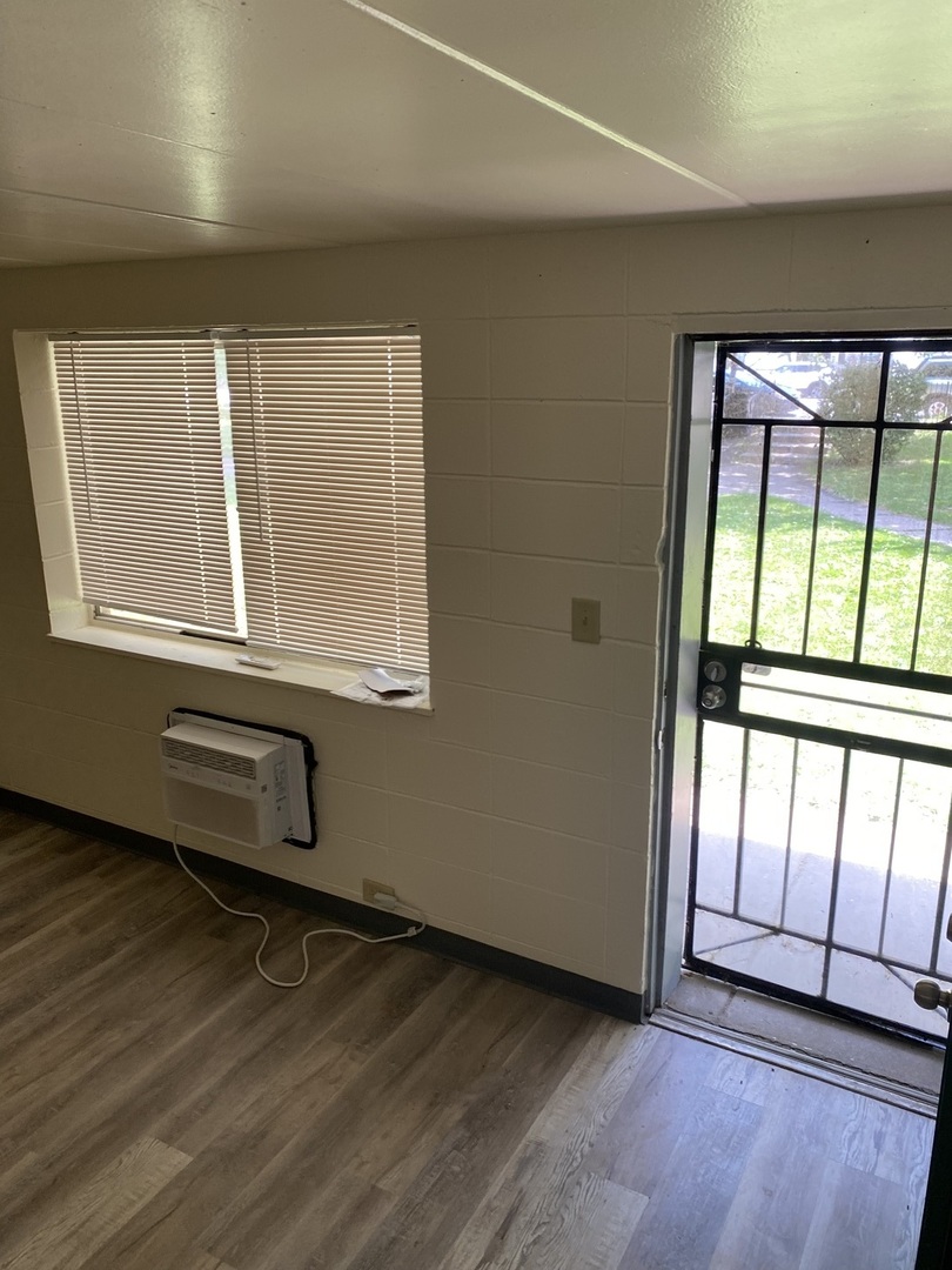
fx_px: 953
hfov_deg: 53.1
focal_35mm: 26
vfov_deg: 67.3
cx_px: 476
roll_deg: +0.8
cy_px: 635
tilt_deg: -14.9
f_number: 1.8
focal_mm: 4.25
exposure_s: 1/122
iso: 125
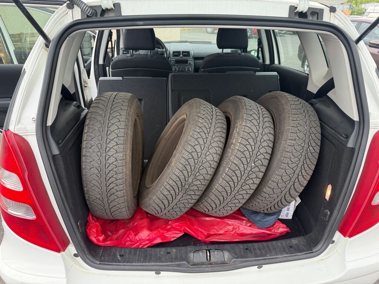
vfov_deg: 56.8
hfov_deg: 71.6
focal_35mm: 24
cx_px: 190
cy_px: 142
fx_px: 263
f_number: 1.78
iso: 100
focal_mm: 6.76
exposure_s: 1/385
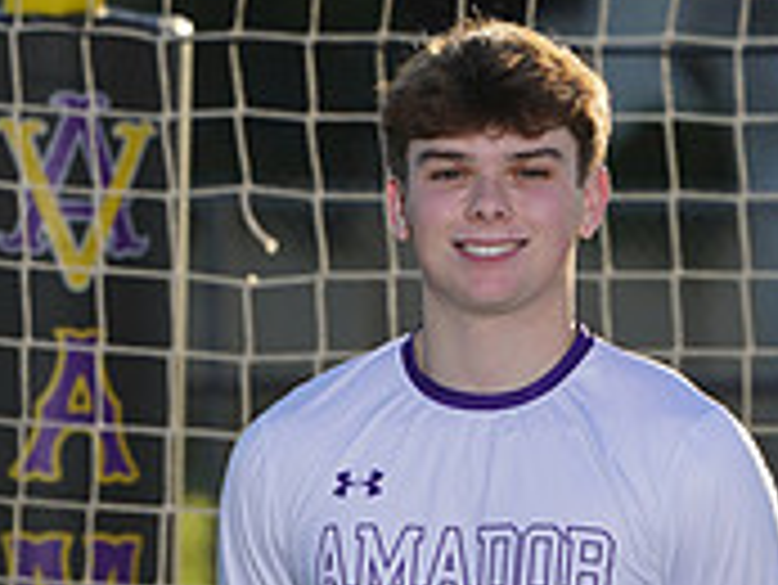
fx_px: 20422
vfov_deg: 1.6
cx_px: 380
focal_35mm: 908
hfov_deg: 2.2
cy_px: 954
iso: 100
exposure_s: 1/200
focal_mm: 282
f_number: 9
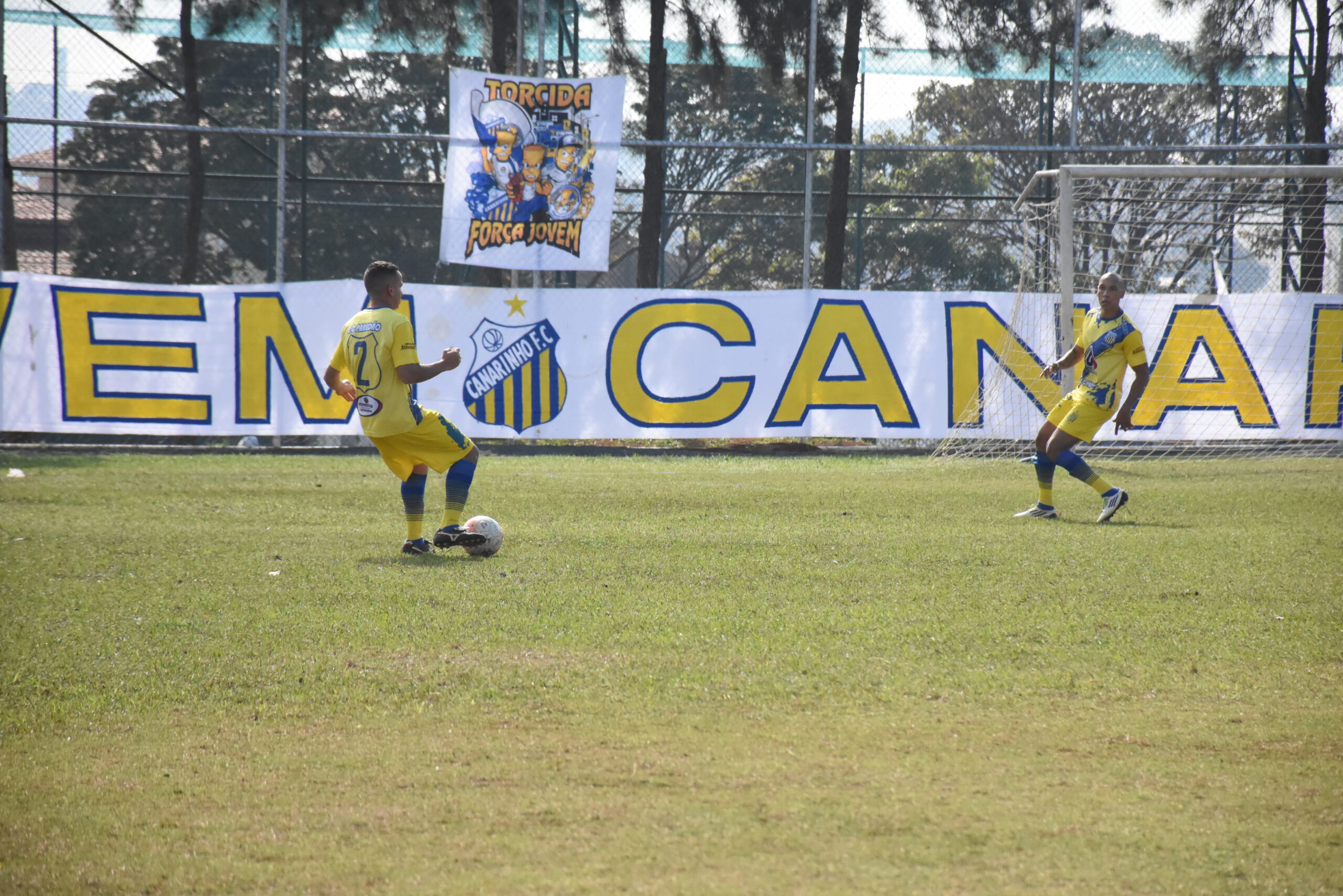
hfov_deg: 9.8
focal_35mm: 210
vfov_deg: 6.5
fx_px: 7835
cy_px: 448
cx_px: 672
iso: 3200
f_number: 7.1
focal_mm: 140
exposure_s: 1/8000
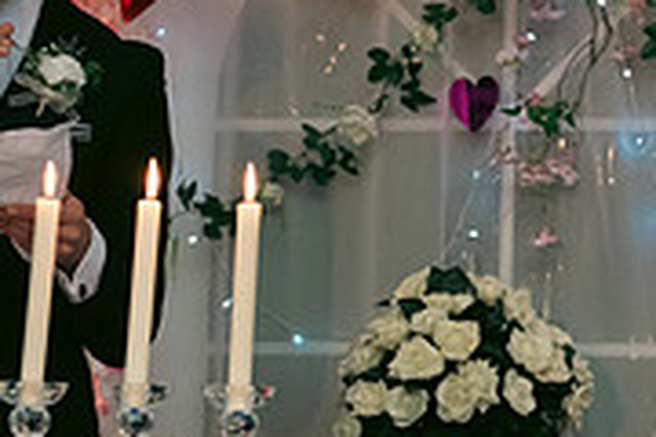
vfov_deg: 7.6
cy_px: 166
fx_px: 3280
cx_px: 612
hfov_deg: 11.3
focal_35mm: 180
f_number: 3.5
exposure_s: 1/160
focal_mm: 56
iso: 800
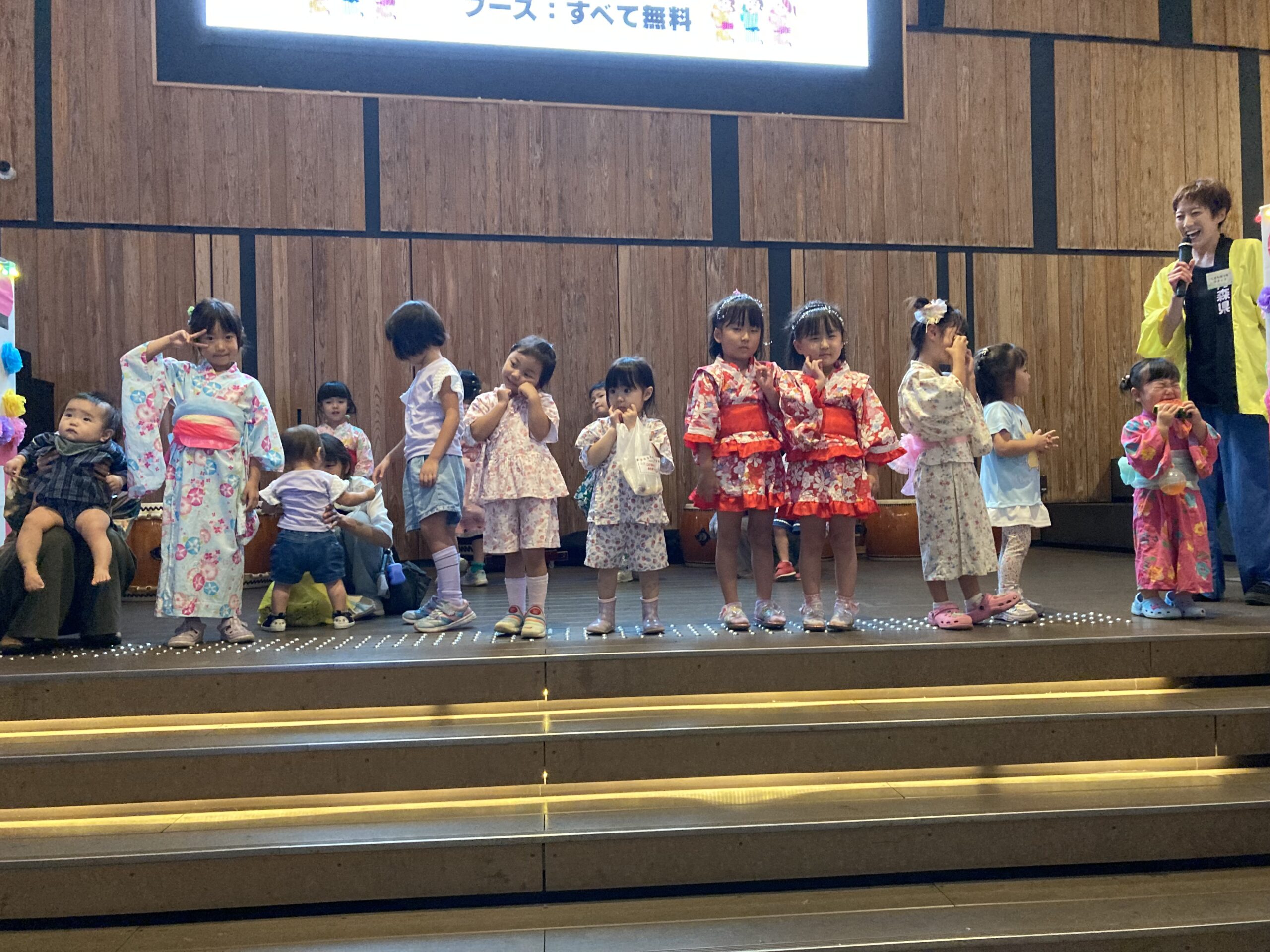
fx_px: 1027
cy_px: 476
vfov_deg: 49.7
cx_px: 635
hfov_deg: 63.4
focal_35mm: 28
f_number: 1.8
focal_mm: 3.99
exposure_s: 1/37
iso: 400
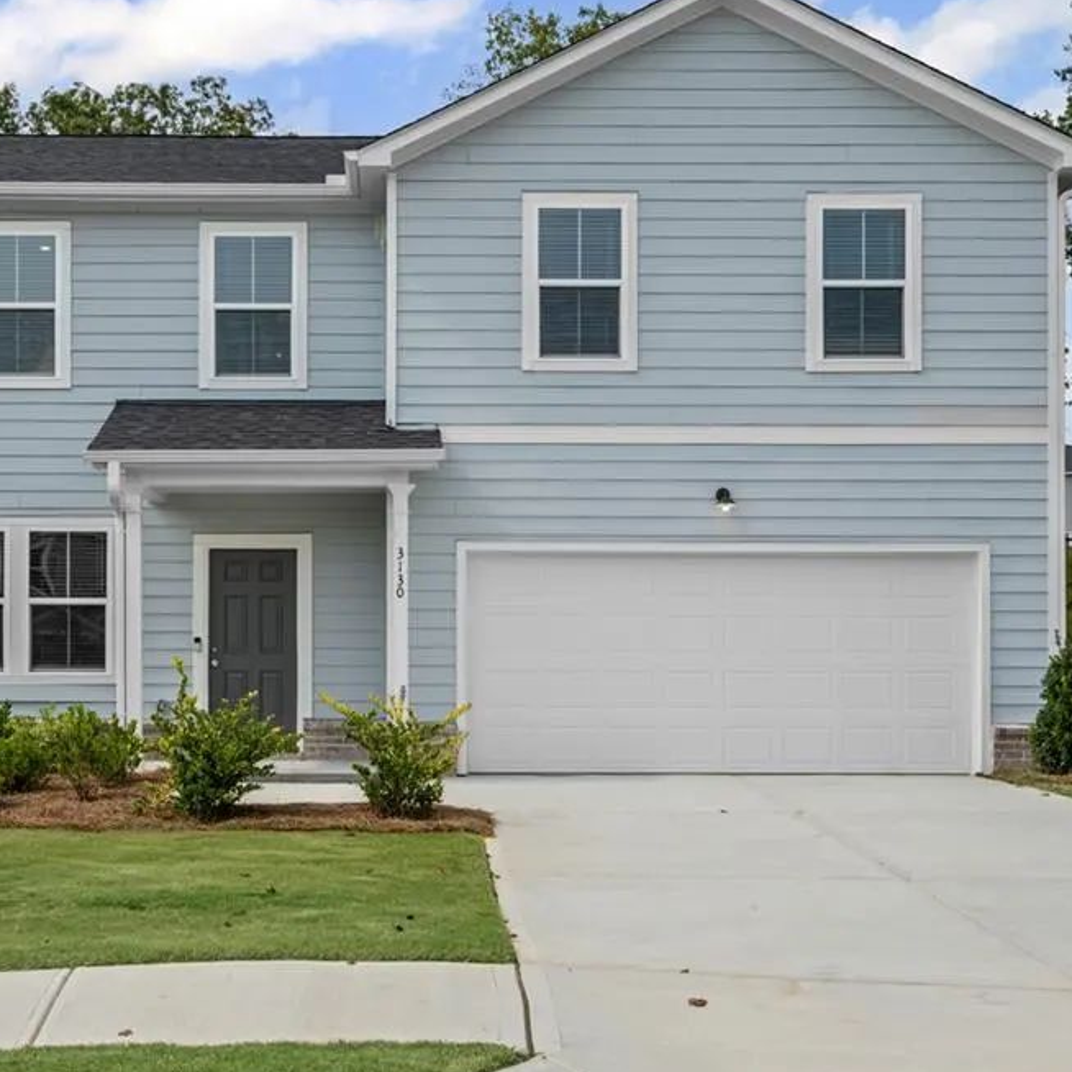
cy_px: 528
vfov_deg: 38.3
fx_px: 1542
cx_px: 367
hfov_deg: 38.0
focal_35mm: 44
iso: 100
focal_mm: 33
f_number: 8
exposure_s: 1/160
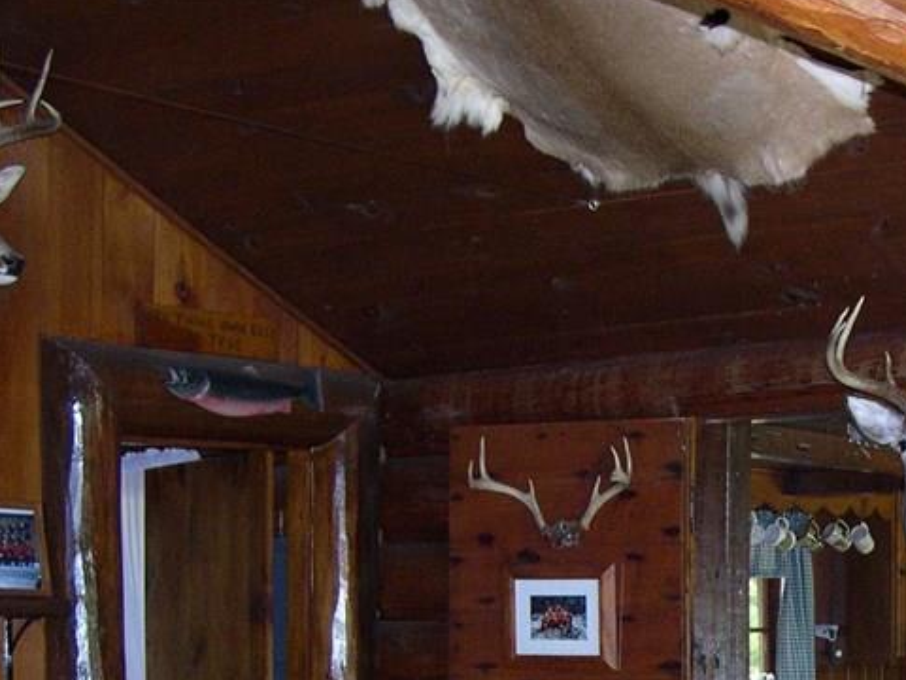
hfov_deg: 23.3
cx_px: 872
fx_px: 2120
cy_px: 714
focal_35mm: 81
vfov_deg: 17.7
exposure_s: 1/60
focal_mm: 8
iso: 400
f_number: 2.8
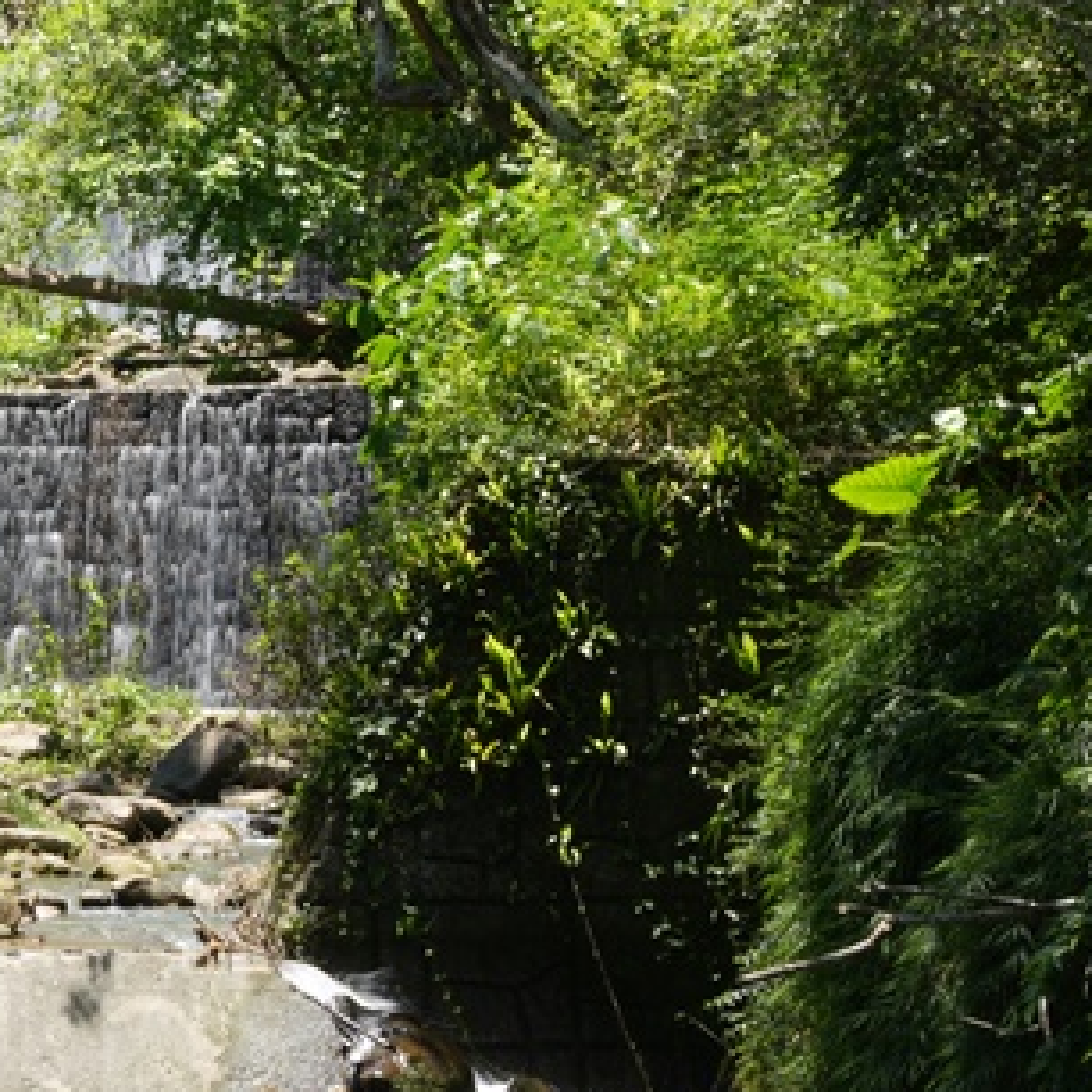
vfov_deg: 10.5
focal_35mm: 166
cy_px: 419
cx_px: -525
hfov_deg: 10.2
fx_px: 5919
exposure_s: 1/13
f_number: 22
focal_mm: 58.3
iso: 100
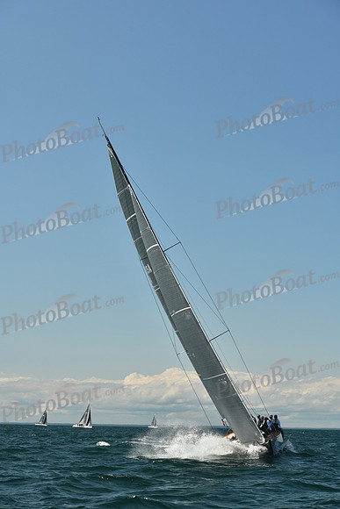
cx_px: 170
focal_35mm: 70
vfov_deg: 28.8
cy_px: 254
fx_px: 991
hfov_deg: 19.5
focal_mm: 70
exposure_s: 1/640
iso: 320
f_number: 7.1
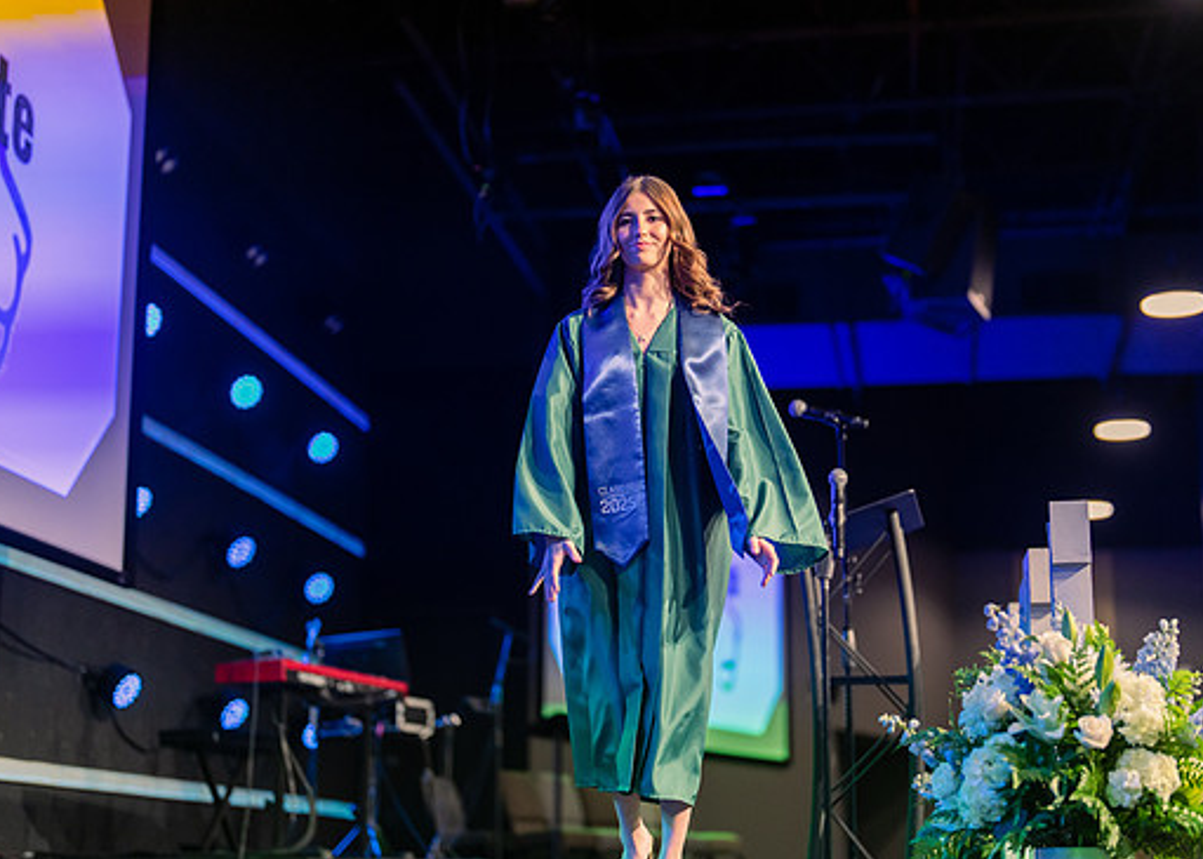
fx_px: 2050
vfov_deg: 23.7
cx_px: 669
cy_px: 464
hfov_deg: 32.7
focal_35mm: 60
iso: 1000
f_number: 1.2
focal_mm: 50
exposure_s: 1/500
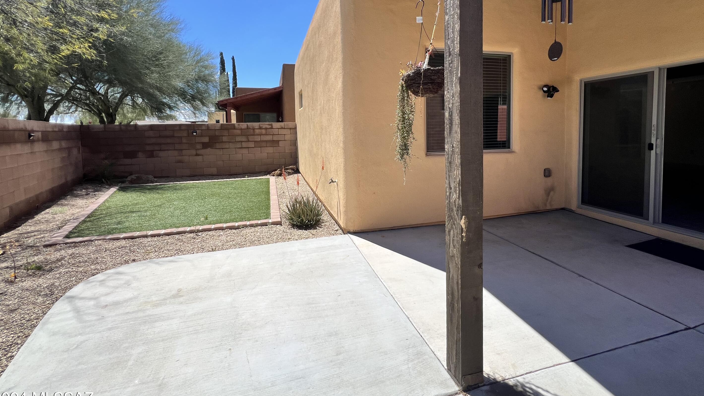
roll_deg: +0.6
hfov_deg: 103.0
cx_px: 352
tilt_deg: -2.2
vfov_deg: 69.2
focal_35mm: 15
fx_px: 280
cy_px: 144
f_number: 1.8
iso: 32
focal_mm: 1.57
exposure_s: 1/1309
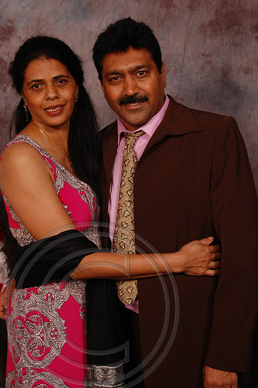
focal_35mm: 60
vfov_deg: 33.4
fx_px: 646
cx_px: 129
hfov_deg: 22.6
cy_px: 194
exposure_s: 1/200
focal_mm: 40
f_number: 5.6
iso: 400
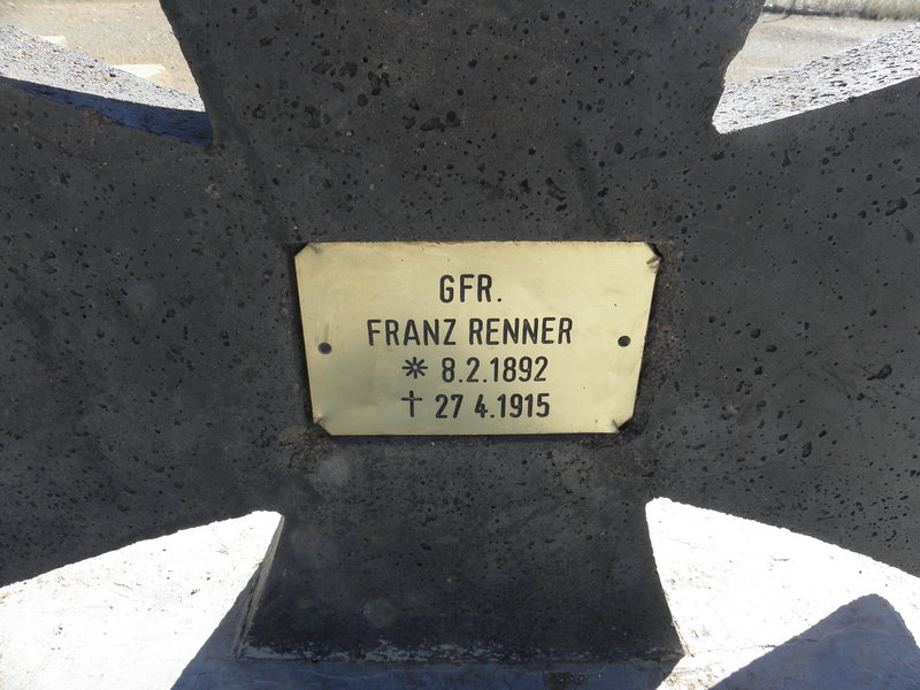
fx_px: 691
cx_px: 460
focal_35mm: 26
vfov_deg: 53.1
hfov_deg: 67.3
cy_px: 345
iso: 64
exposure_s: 1/125
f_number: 5.6
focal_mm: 4.6
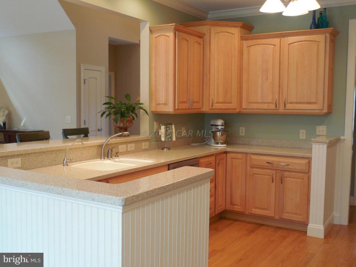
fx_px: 401
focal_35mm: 39
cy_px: 134
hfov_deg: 47.9
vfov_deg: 36.8
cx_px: 178
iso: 280
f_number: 3.8
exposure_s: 1/30
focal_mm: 7
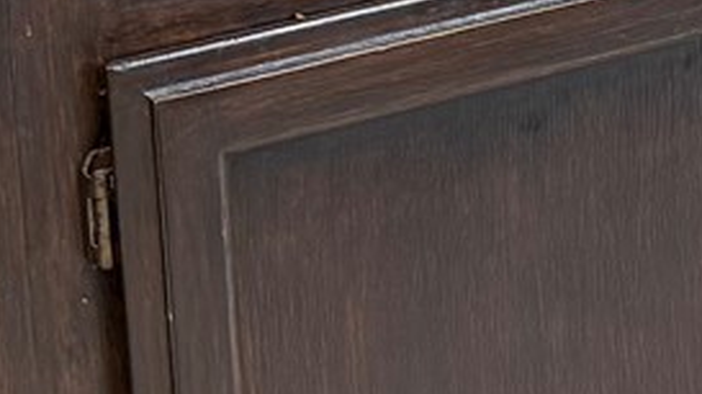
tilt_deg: -10.2
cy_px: -729
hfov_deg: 11.4
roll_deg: +2.5
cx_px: 962
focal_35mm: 184
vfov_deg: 6.1
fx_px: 3422
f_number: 1.78
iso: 200
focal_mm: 6.76
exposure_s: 1/120
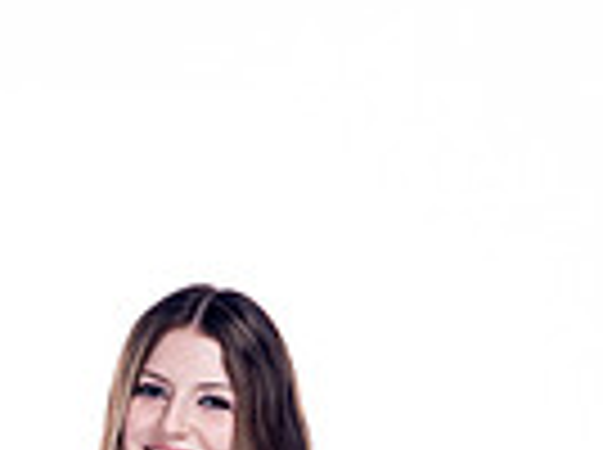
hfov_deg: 5.3
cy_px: 986
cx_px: -40
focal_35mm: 372
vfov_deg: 3.9
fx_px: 6469
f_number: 5.6
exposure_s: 1/250
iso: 800
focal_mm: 115
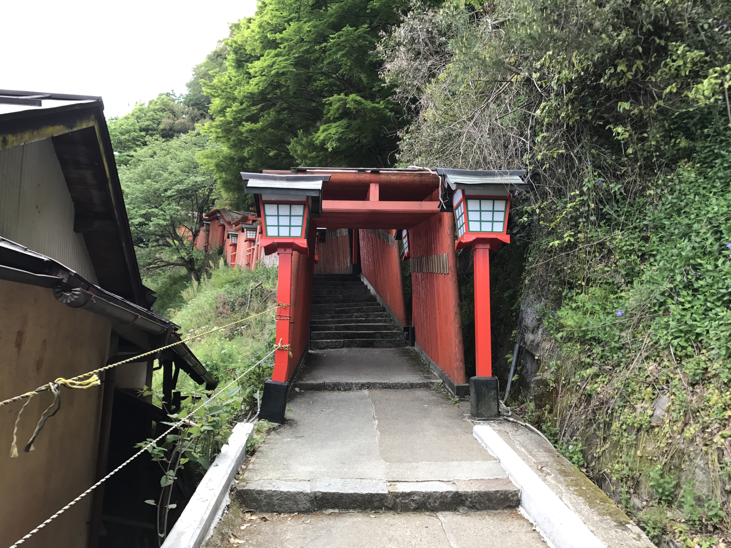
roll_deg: -0.5
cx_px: 366
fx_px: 591
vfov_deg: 49.8
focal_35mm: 28
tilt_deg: +9.2
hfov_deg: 63.4
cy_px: 274
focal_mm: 3.99
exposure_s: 1/120
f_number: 1.8
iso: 25
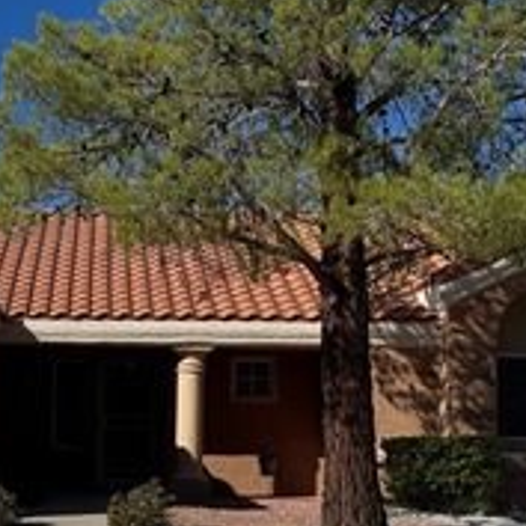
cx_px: 42
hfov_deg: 27.5
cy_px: 373
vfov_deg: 28.3
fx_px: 1031
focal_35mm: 60
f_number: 1.78
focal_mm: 6.76
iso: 80
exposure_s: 1/7937
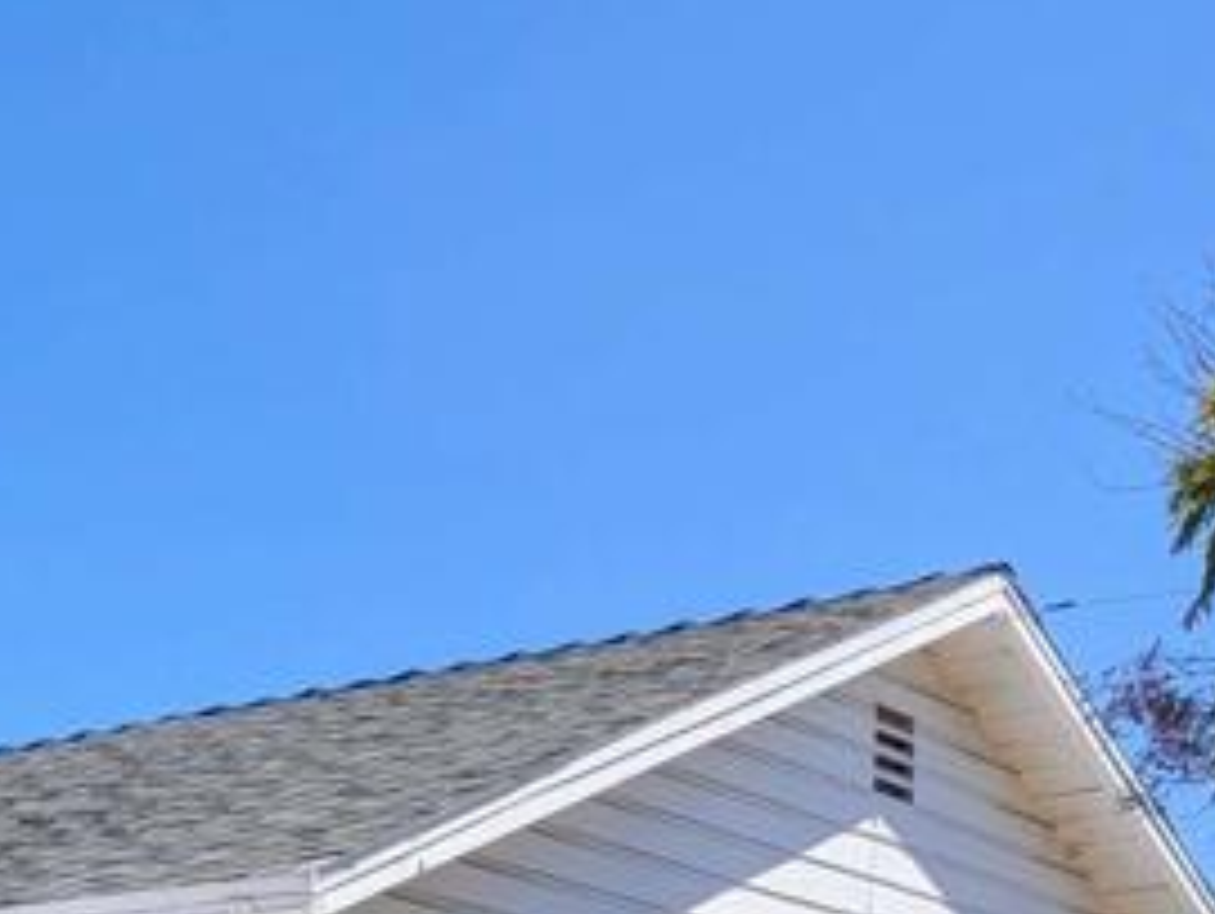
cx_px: -526
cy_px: 1502
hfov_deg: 19.2
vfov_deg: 14.7
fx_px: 3197
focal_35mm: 91
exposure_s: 1/2632
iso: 46
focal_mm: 6.81
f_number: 1.85
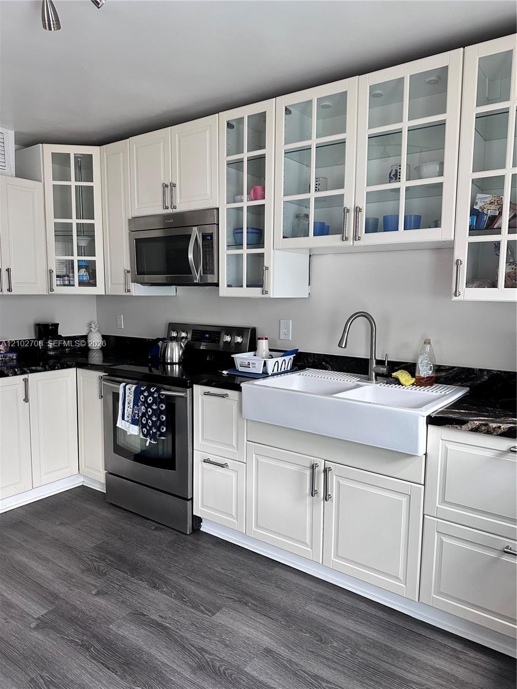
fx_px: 478
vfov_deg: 71.6
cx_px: 258
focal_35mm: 24
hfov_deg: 56.8
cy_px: 344
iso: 200
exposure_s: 1/121
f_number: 1.78
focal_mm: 6.86
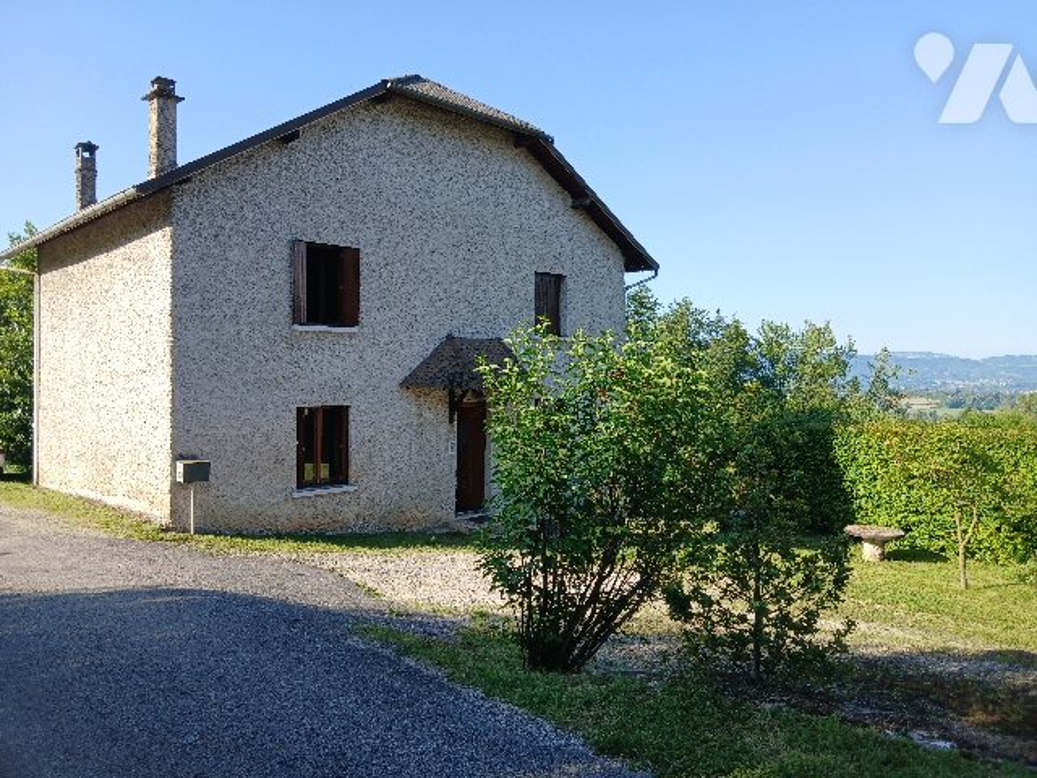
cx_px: 518
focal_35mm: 26
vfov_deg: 53.1
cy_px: 389
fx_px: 779
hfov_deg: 67.3
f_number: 1.8
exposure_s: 1/262
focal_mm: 3.98
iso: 20
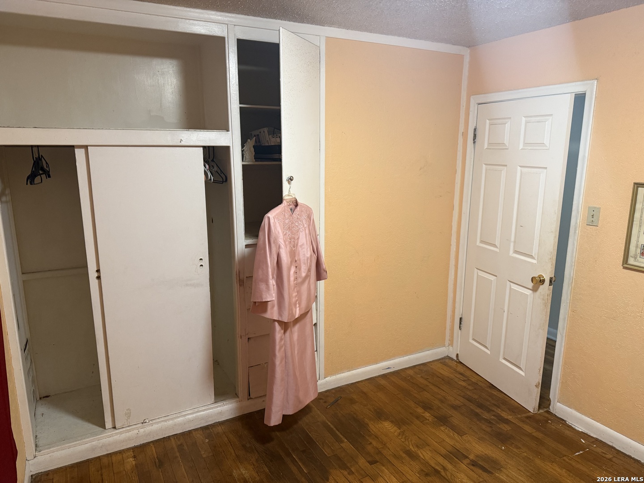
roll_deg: -0.6
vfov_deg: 56.8
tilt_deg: -11.6
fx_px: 446
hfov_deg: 71.6
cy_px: 242
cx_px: 322
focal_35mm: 24
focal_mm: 6.76
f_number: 1.78
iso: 250
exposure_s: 1/60
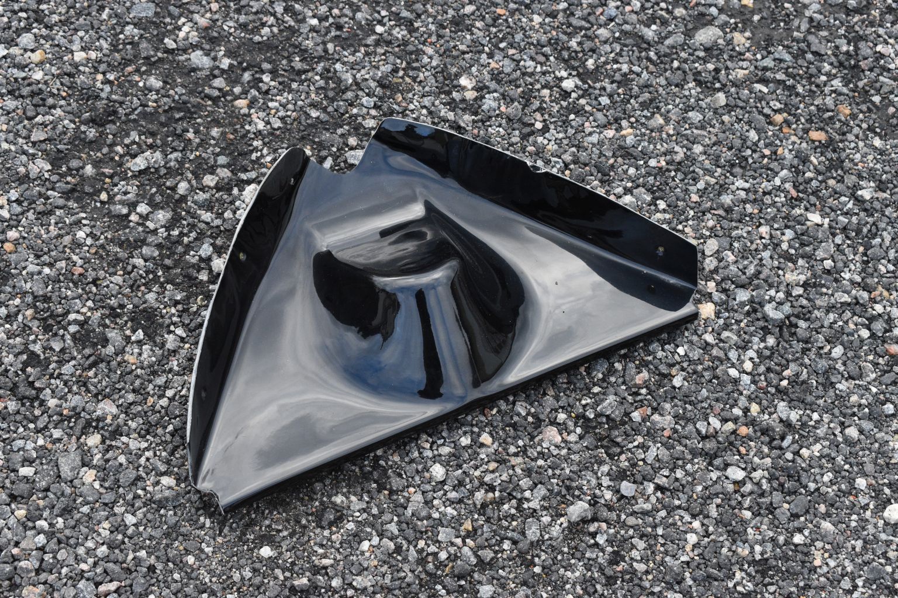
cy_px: 299
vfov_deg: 21.6
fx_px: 1571
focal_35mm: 63
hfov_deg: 31.9
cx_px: 449
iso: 1250
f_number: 9
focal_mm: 42
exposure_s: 1/320
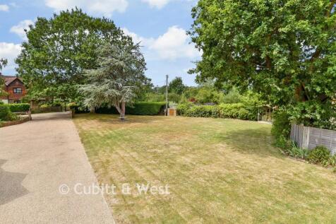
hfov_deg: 86.9
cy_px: 112
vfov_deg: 64.5
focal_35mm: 19
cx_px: 168
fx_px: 177
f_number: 8
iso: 200
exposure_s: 1/250
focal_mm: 13
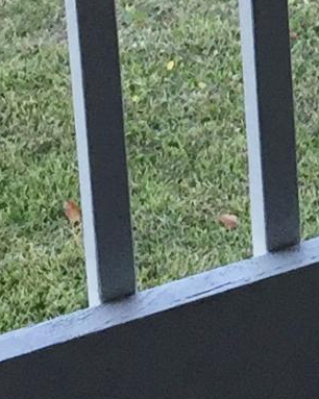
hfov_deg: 6.6
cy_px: -467
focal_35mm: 222
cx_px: 751
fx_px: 2622
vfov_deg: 8.2
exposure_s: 1/241
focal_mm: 4.15
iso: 32
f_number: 2.2
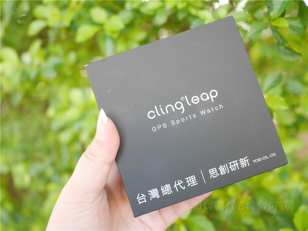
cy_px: 116
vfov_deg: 46.8
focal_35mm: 30
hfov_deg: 60.0
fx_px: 267
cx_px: 154
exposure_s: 1/80
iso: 200
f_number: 1.7
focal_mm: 15
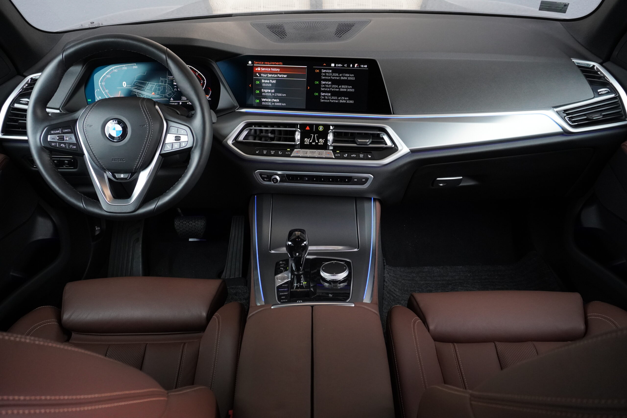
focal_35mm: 32
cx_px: 314
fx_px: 549
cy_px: 209
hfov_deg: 59.5
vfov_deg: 41.7
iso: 1600
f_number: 5.6
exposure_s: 1/80
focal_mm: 21
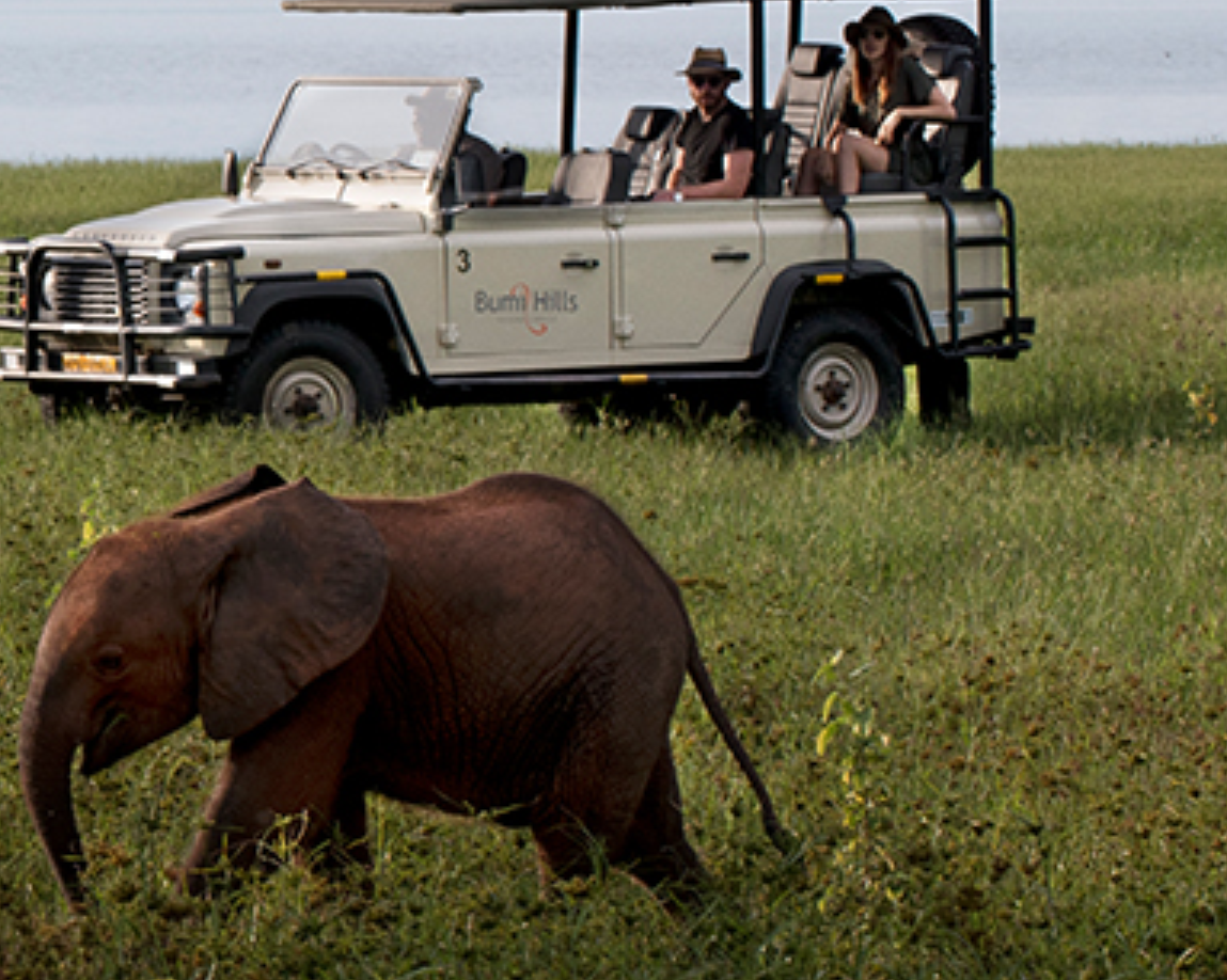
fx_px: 14809
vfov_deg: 3.8
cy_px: 118
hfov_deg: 4.7
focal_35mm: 408
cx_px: -529
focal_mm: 140
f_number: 8
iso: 280
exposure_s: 1/500
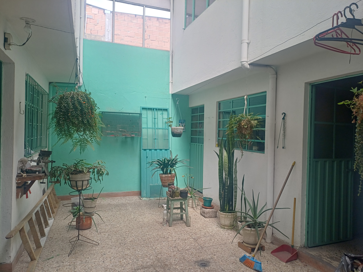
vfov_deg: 54.9
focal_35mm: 25
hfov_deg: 69.4
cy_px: 136
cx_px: 182
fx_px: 262
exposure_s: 1/100
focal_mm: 4.65
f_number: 1.8
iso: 50
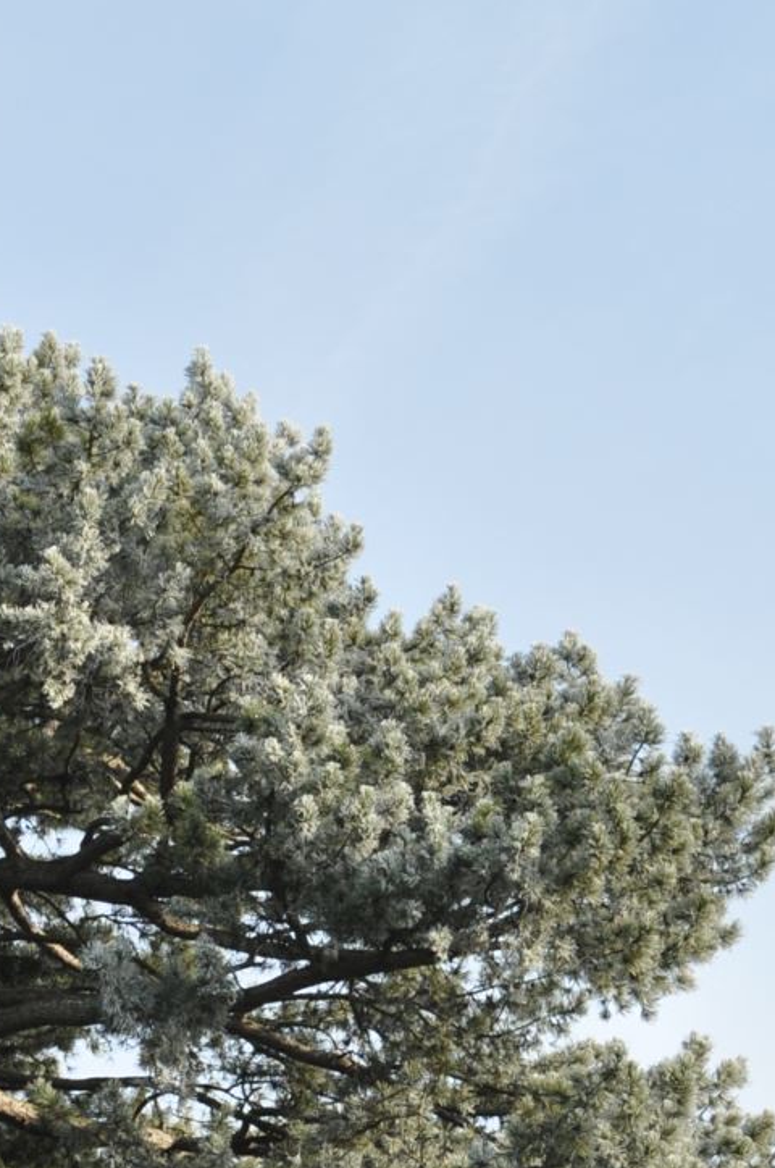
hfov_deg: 9.0
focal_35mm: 150
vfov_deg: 13.2
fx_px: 4857
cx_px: -279
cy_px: 1555
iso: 200
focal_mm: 34
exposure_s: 1/160
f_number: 9
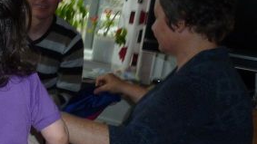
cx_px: -46
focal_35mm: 77
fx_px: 525
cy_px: 145
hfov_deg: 25.0
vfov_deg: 15.4
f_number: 3.3
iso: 100
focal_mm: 4.1
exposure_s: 1/60
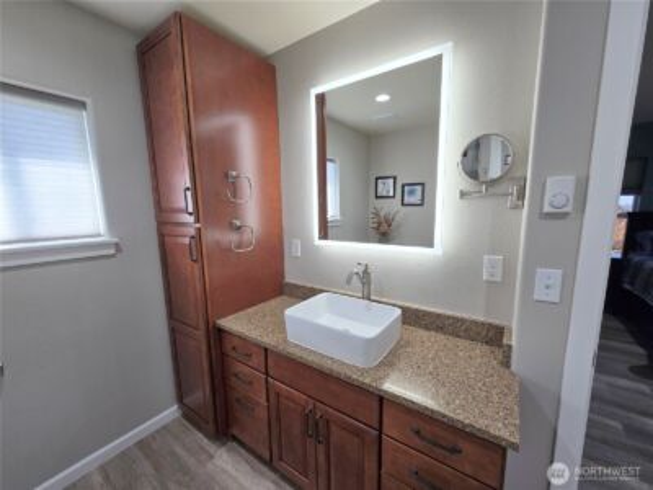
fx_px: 245
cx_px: 326
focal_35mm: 13
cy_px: 245
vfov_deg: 89.9
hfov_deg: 106.2
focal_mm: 2.2
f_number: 2.2
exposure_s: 1/60
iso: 80
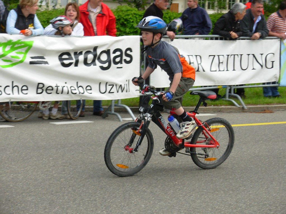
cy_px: 107
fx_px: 793
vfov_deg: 15.4
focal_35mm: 96
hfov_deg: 20.4
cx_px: 143
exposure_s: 1/406
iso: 50
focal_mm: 15.9
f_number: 3.9
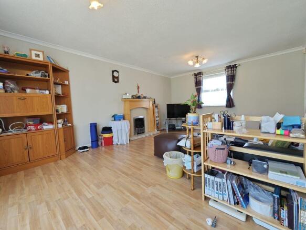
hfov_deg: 110.5
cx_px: 153
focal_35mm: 12
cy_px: 115
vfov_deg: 94.5
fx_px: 106
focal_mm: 2.03
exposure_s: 1/100
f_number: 1.8
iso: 64
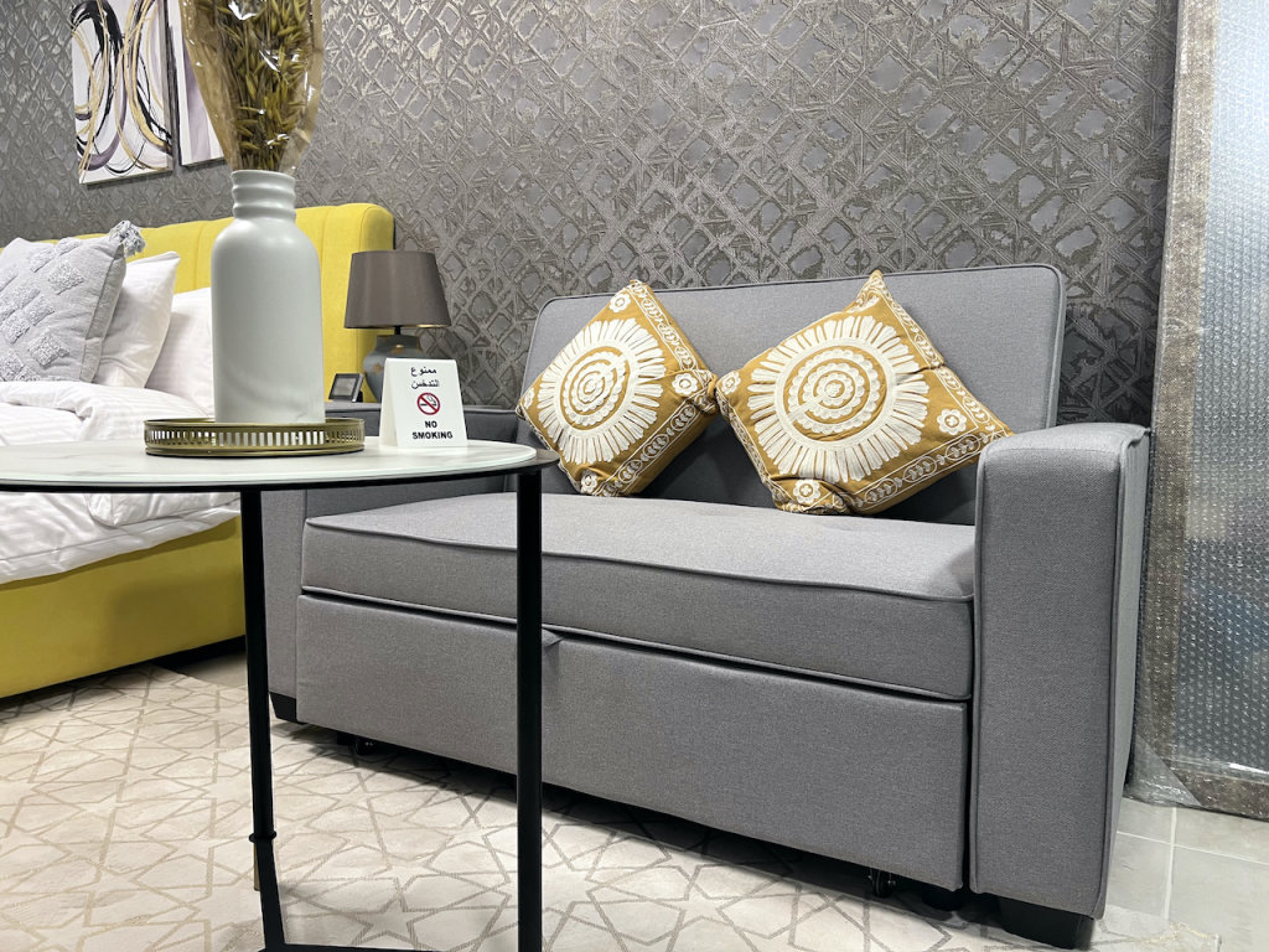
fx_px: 953
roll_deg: +0.0
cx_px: 634
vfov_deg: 53.1
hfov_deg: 67.3
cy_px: 476
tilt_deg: -5.5
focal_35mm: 26
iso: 80
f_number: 1.5
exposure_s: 1/50
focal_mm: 5.7
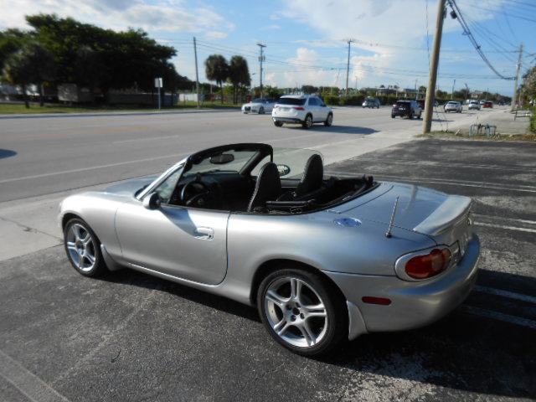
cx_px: 268
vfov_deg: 53.1
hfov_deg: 67.3
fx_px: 403
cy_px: 201
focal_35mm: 26
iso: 80
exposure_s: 1/1000
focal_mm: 4.6
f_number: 3.5
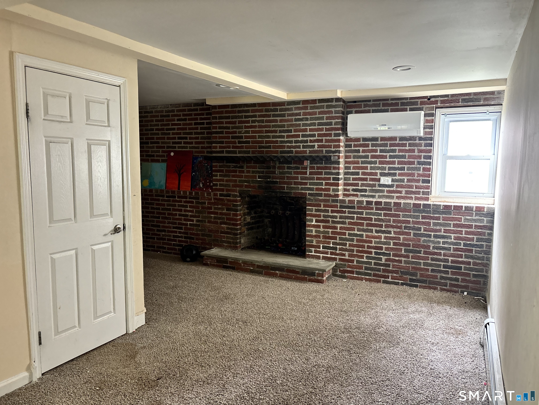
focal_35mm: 26
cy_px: 202
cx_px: 270
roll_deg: -0.1
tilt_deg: -6.3
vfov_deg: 53.1
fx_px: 405
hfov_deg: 67.3
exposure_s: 1/60
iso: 250
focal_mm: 5.96
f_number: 1.6
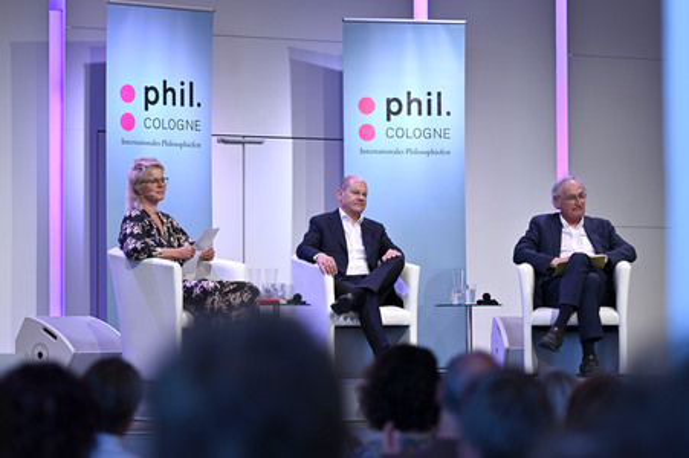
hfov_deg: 17.1
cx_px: 344
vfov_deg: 11.4
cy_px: 229
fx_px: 2295
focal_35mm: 120
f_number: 2.8
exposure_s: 1/400
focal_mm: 120
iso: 500
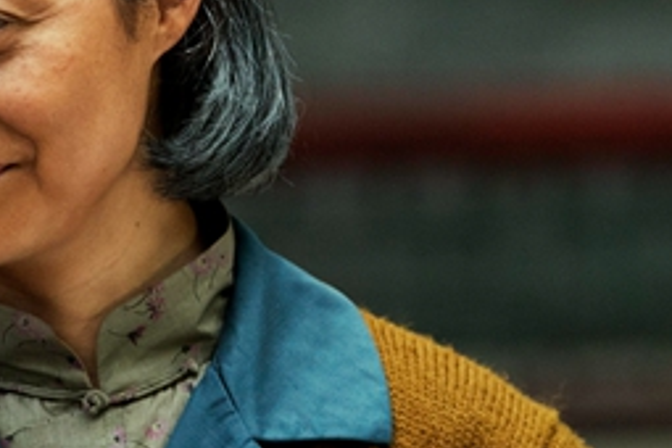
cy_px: 491
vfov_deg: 2.2
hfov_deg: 3.2
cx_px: 622
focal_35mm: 635
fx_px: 11852
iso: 2000
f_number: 3.2
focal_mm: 162
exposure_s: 1/125
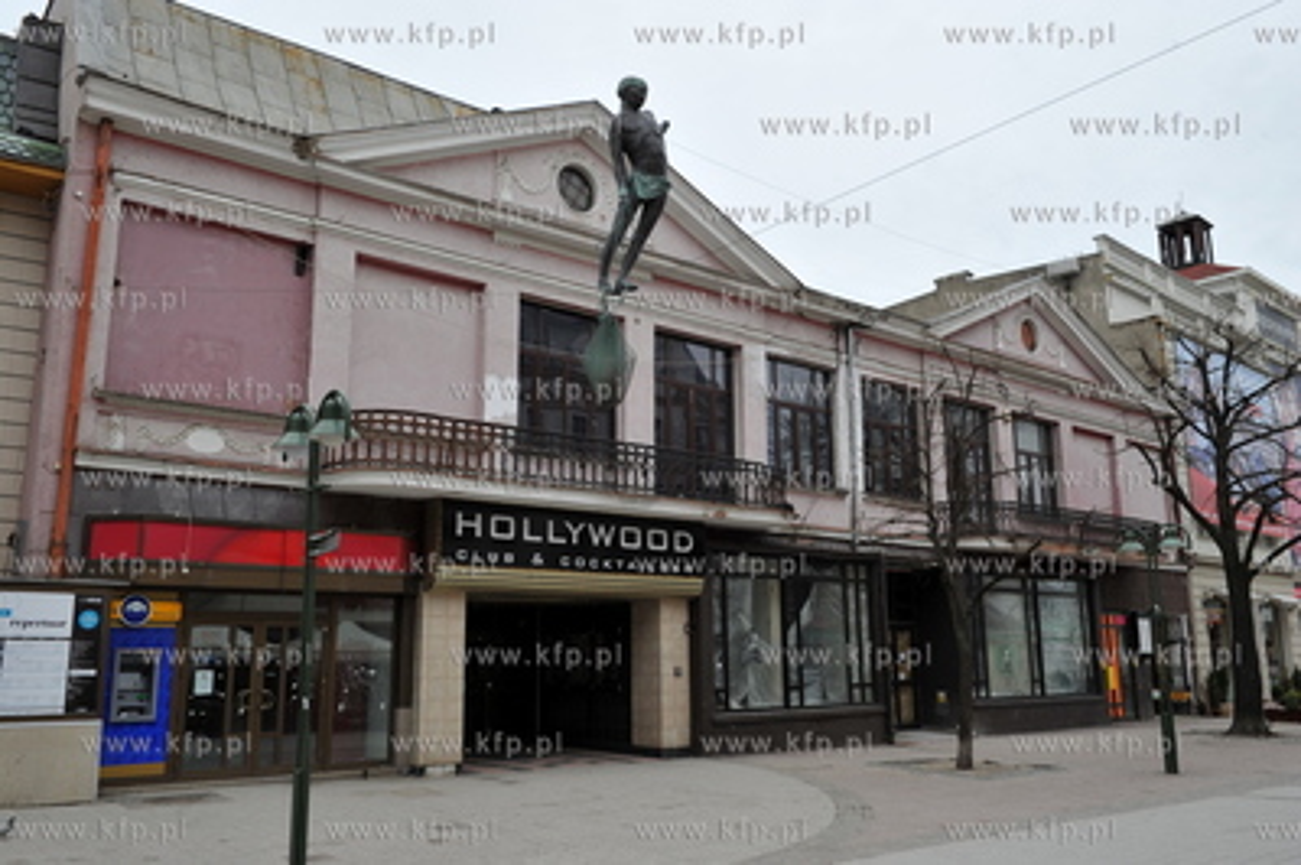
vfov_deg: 42.3
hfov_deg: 60.3
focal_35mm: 31
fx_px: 1119
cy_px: 432
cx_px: 650
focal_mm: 31
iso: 400
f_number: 9
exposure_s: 1/320
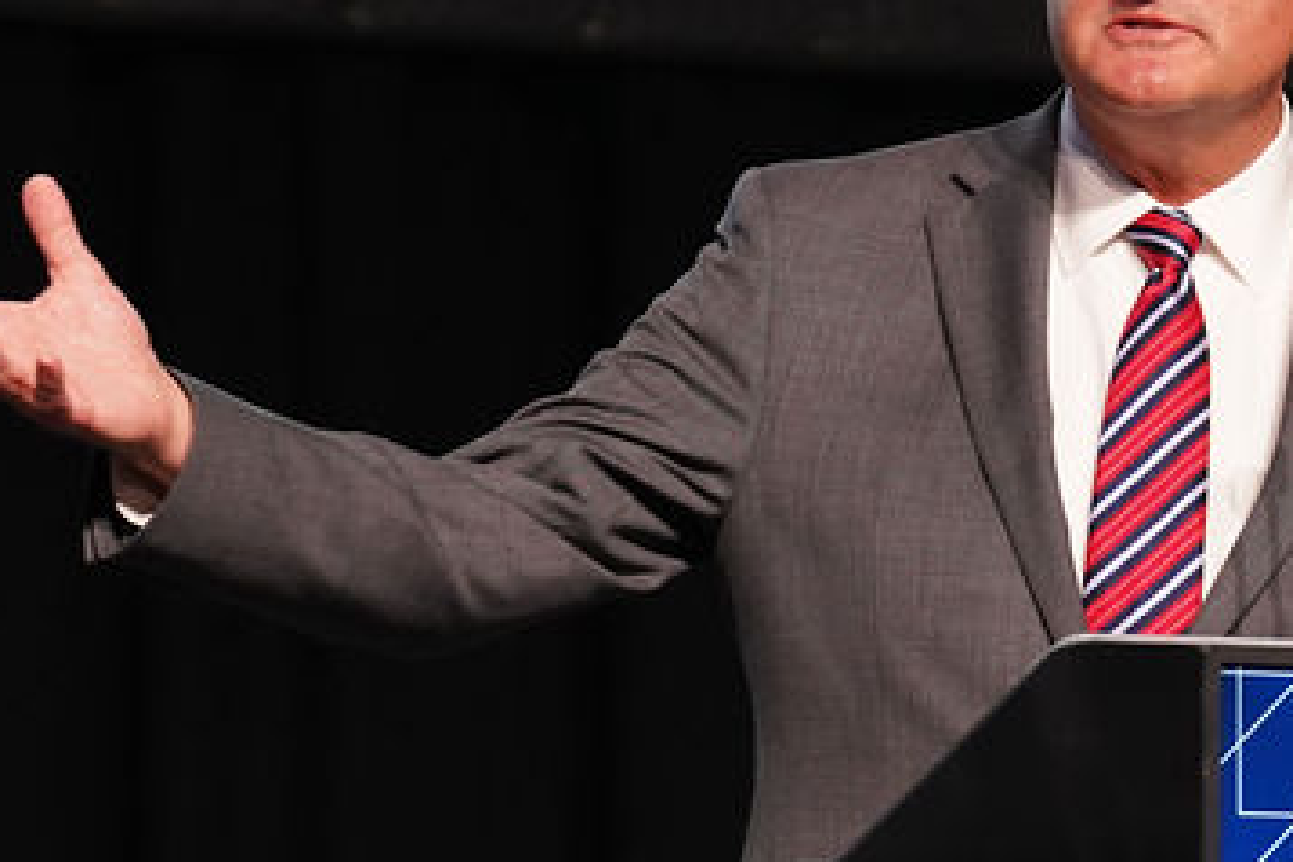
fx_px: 14832
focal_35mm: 413
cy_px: 654
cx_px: 1195
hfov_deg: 5.0
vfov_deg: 3.3
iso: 4000
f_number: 4
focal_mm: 144
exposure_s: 1/320
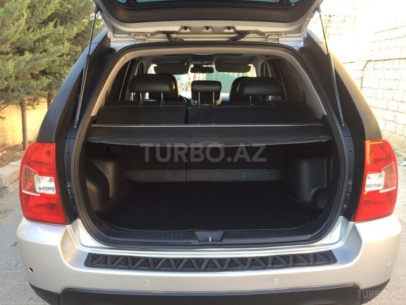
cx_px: 203
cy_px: 152
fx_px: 340
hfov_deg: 61.7
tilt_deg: -13.3
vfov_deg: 48.2
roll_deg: -1.5
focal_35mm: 29
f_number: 2.2
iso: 40
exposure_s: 1/50
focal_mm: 4.15
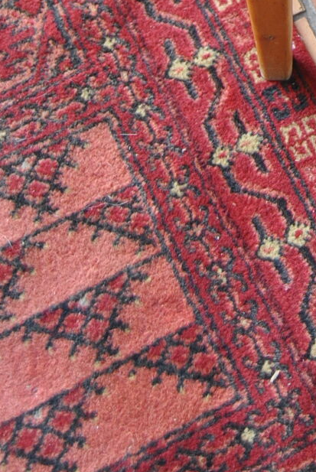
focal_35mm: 113
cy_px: -194
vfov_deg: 16.7
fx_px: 1484
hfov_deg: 11.7
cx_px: 459
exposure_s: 1/60
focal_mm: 24
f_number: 3.8
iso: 200
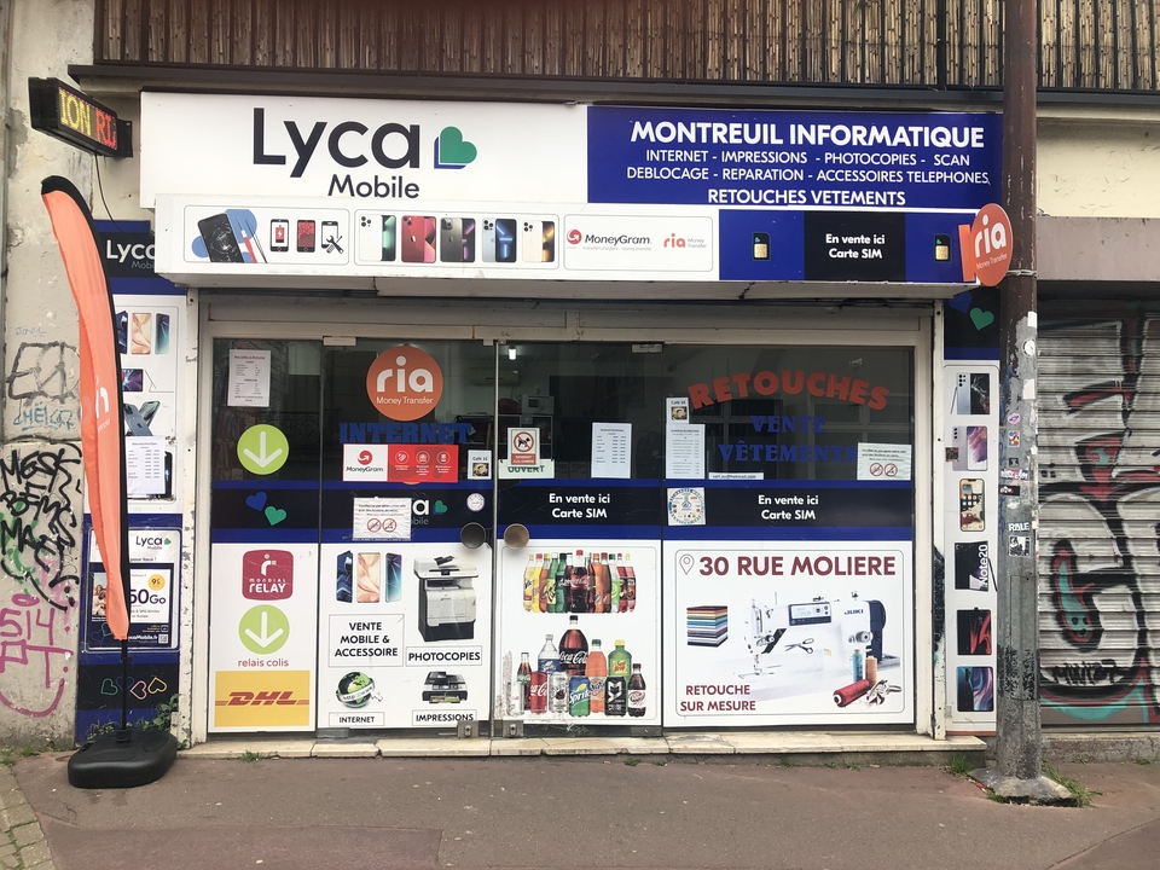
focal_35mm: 28
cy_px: 435
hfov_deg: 63.4
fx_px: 938
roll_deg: +0.6
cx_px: 580
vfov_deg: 49.7
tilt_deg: +2.9
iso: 20
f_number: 1.8
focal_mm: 3.99
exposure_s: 1/421
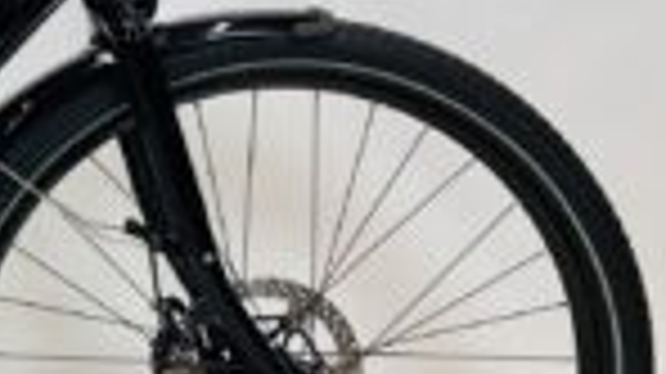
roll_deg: +0.0
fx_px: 1518
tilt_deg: -7.9
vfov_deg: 14.0
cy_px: 72
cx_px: -292
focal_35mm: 86
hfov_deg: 21.4
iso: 50
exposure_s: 1/100
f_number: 1.8
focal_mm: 4.25
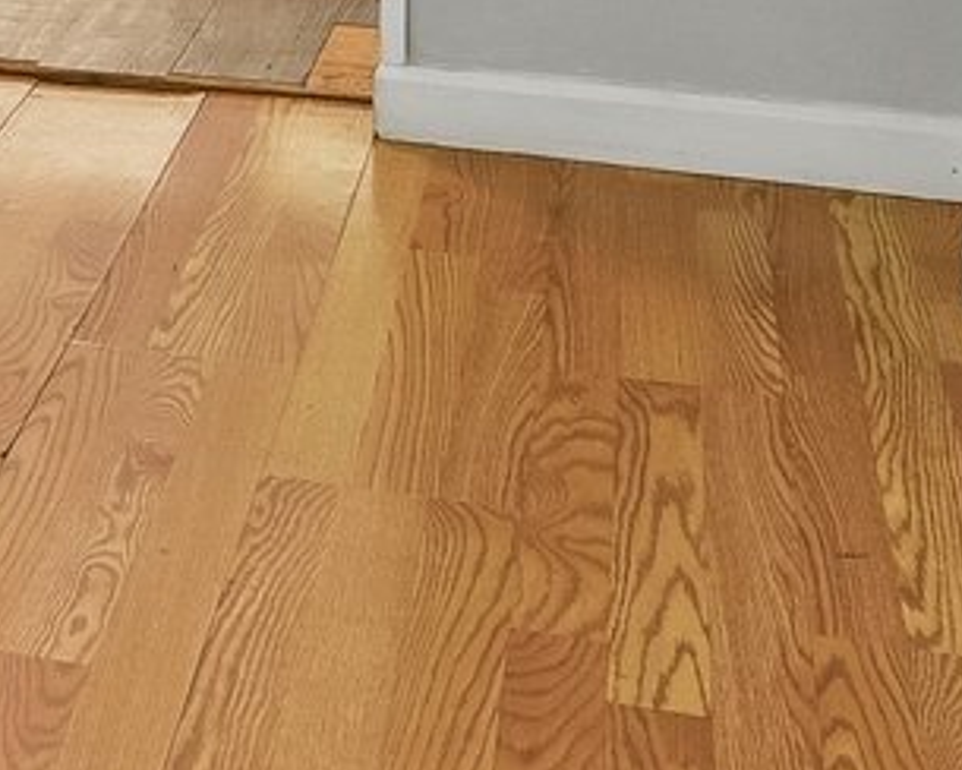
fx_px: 3046
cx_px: -738
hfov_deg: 15.5
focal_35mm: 107
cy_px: -727
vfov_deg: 12.7
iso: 400
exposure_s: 1/13
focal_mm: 17
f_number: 11
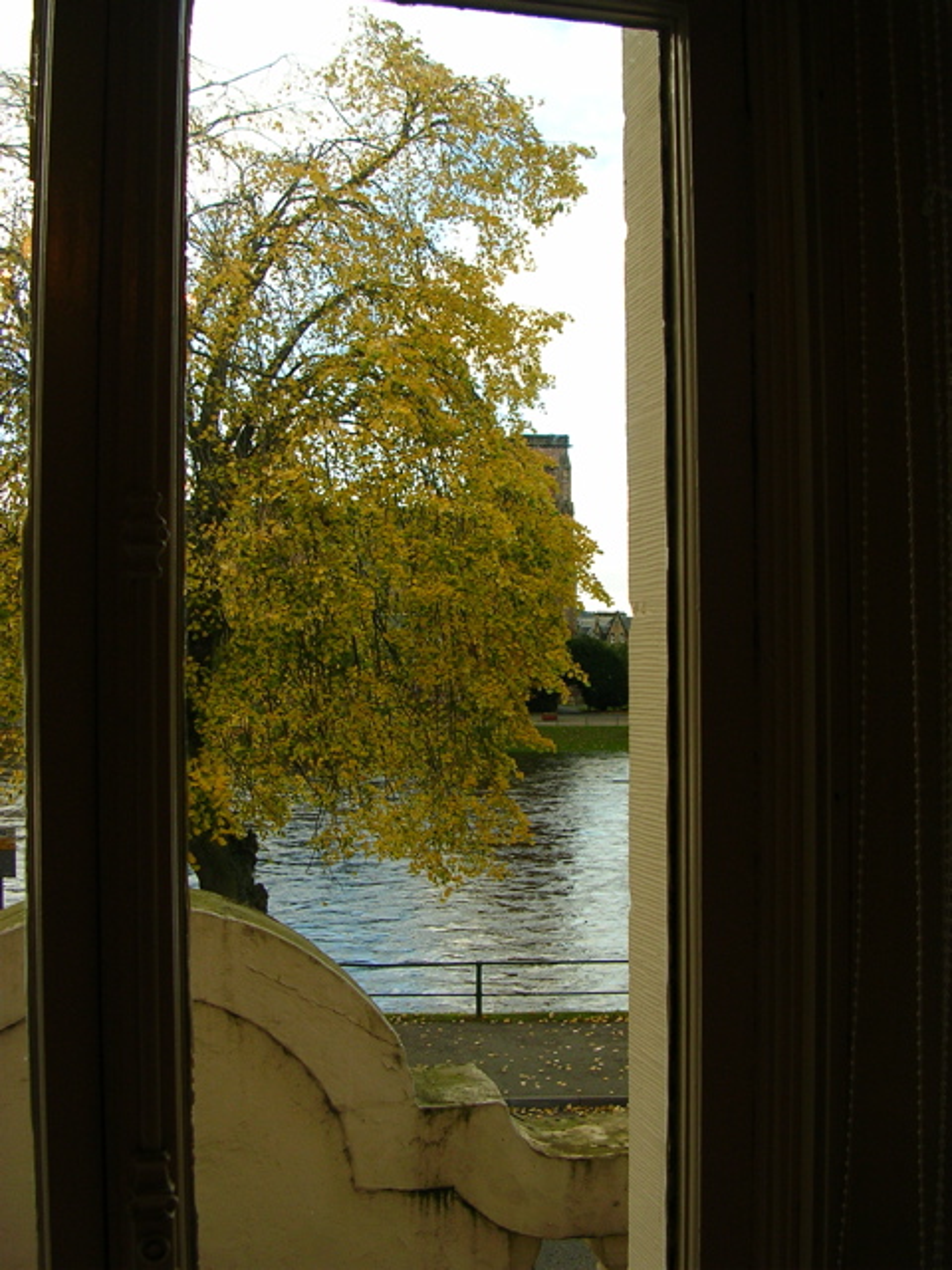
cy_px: 635
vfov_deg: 49.0
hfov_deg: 37.7
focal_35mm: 38
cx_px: 476
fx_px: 1393
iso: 50
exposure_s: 1/148
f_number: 2.8
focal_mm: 5.8
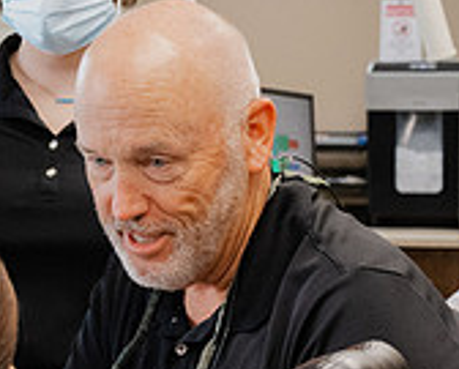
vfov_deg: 8.7
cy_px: 302
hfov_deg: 10.8
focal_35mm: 178
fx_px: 2422
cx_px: 134
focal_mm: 55
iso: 6400
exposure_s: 1/160
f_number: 8
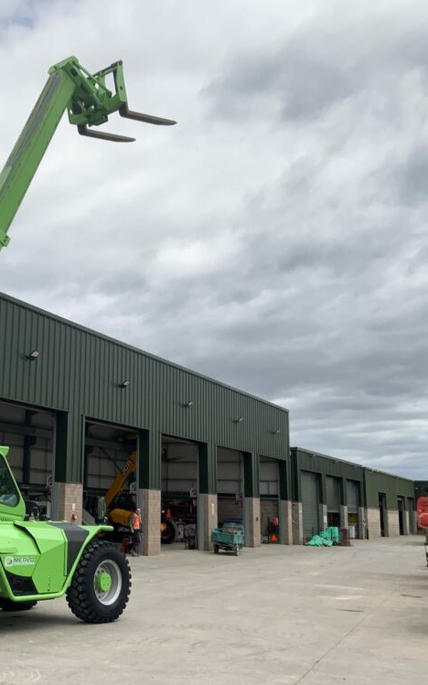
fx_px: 784
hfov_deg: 29.7
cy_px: 349
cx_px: 70
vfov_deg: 47.2
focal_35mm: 42
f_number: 1.8
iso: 16
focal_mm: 3
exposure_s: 1/719
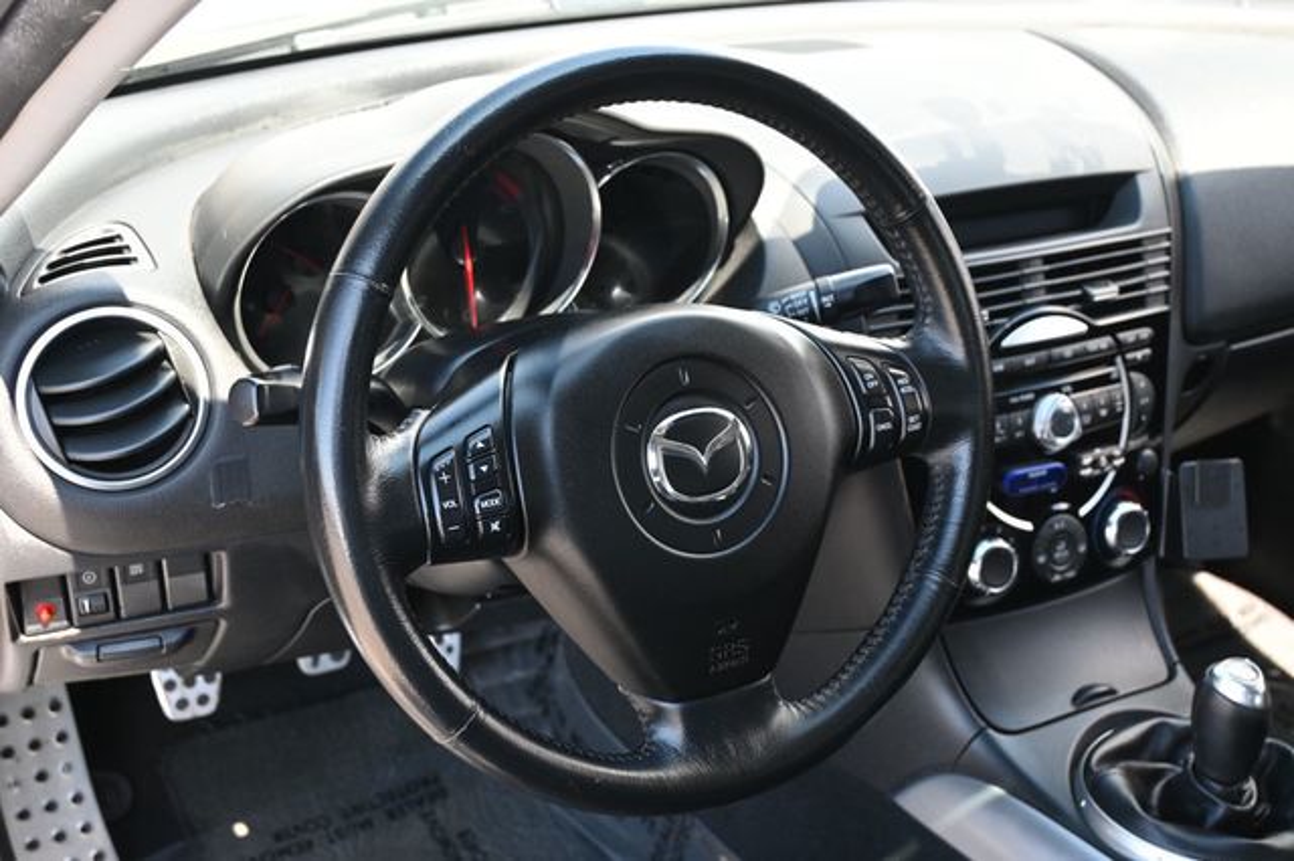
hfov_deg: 46.4
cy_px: 430
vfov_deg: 31.9
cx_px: 647
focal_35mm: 42
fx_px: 1509
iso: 720
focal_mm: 28
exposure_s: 1/125
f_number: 4.5
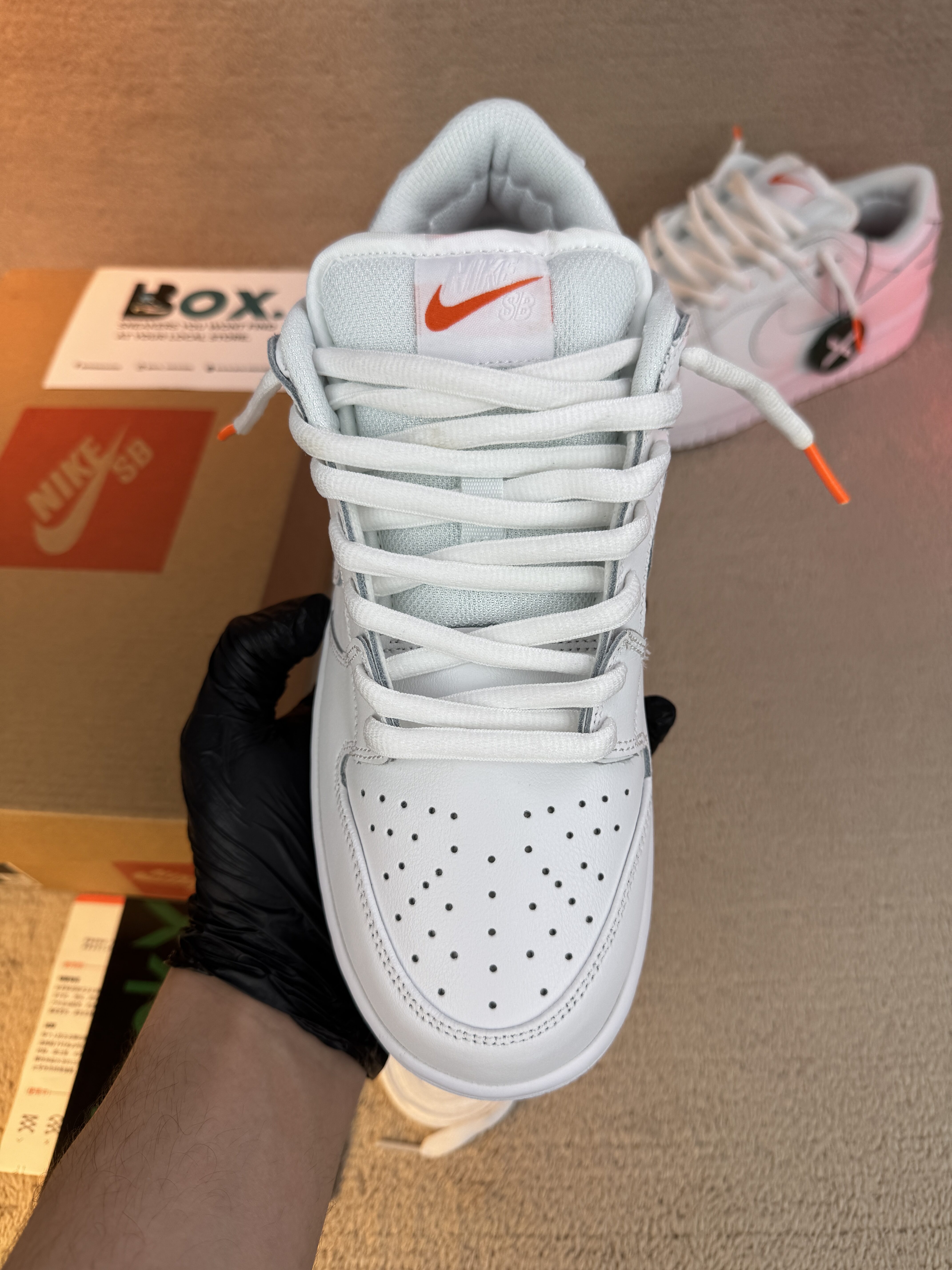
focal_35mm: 24
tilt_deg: -56.1
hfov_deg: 56.8
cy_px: 635
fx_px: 880
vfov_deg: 71.6
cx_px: 476
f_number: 1.78
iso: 80
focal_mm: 6.76
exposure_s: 1/1395
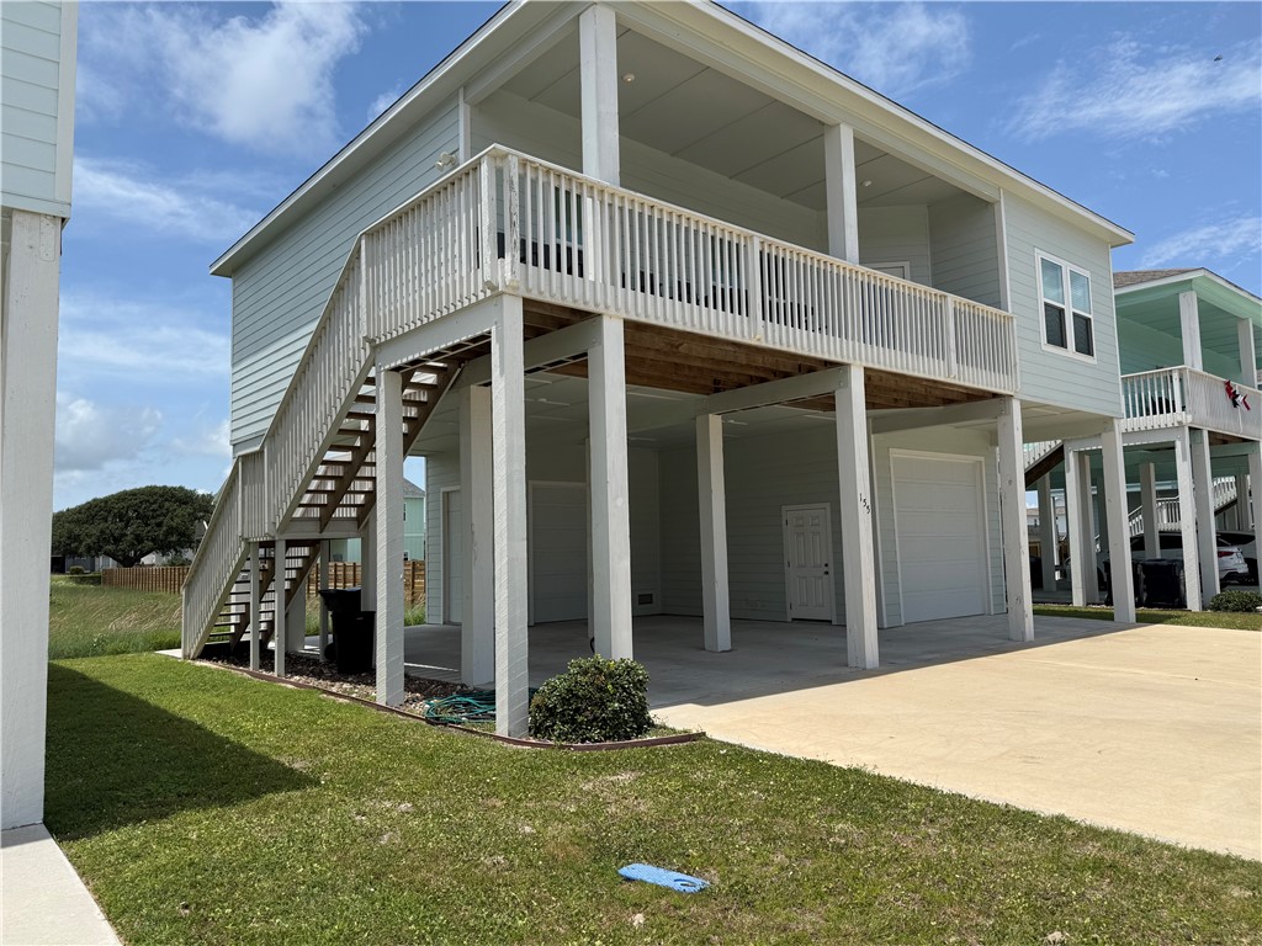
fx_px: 875
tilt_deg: +5.1
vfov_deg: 56.8
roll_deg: +1.2
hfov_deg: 71.6
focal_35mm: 24
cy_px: 473
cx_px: 631
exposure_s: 1/6173
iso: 80
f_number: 1.78
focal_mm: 6.76
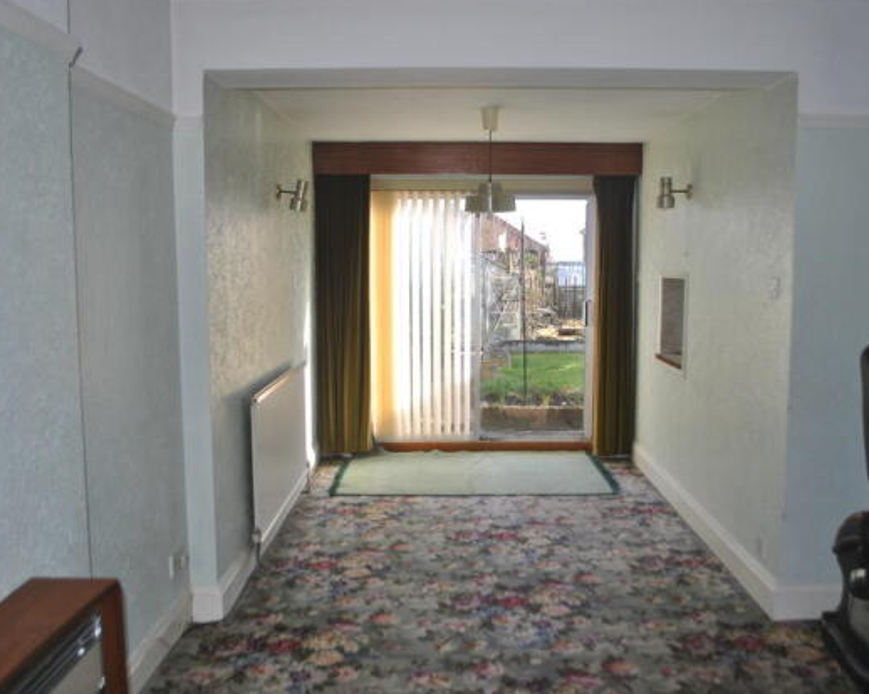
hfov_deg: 55.7
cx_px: 449
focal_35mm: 32
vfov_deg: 45.8
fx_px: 823
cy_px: 346
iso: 100
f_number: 3.5
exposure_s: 1/160
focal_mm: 18
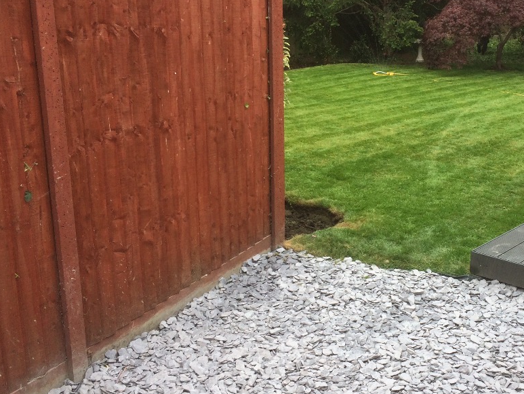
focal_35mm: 45
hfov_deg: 41.1
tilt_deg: -15.8
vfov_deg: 32.2
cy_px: 195
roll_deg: -1.7
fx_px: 681
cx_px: 382
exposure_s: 1/370
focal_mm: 4.15
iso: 32
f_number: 2.2
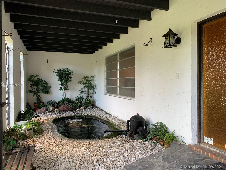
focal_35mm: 26
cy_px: 85
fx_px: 170
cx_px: 113
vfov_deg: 53.1
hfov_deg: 67.3
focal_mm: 4.25
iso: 100
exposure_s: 1/88
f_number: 1.8
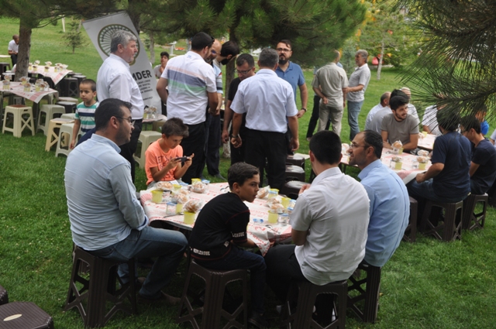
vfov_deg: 30.8
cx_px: 248
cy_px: 164
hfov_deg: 45.0
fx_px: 599
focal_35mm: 44
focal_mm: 29
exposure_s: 1/125
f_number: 5.6
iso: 280
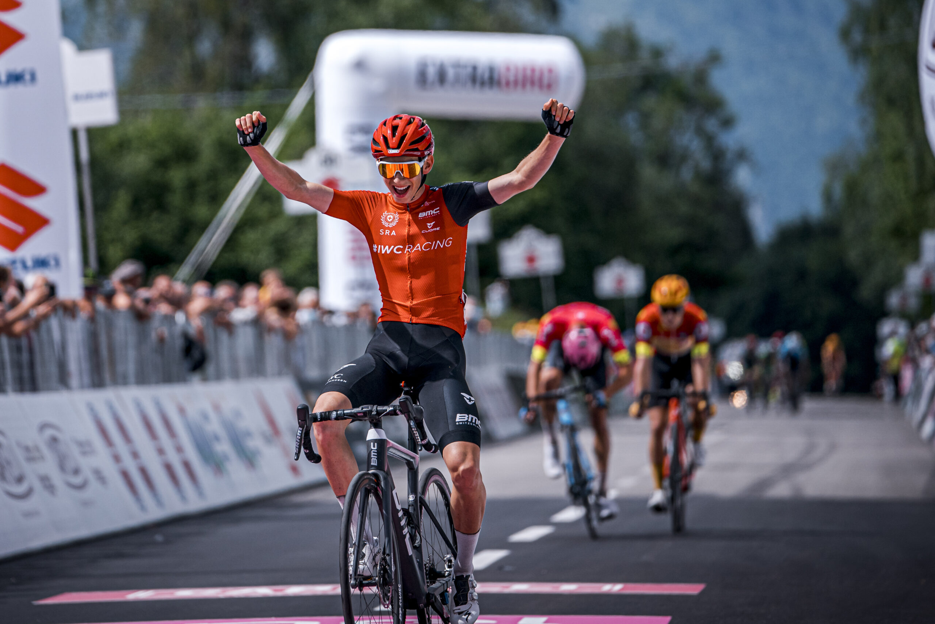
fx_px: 4779
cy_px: 312
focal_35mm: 184
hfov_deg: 11.2
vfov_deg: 7.5
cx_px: 468
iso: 400
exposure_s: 1/8000
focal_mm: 184
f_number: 2.8
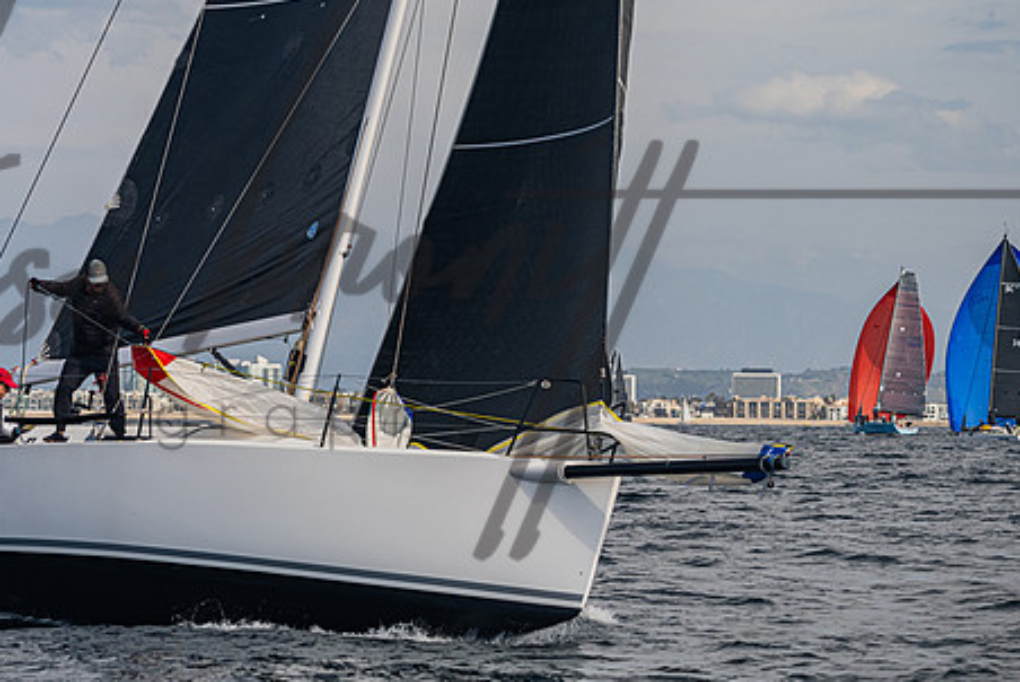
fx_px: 5642
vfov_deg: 6.9
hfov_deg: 10.3
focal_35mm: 199
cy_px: 247
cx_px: 362
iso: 320
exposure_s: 1/3200
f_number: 6.3
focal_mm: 150
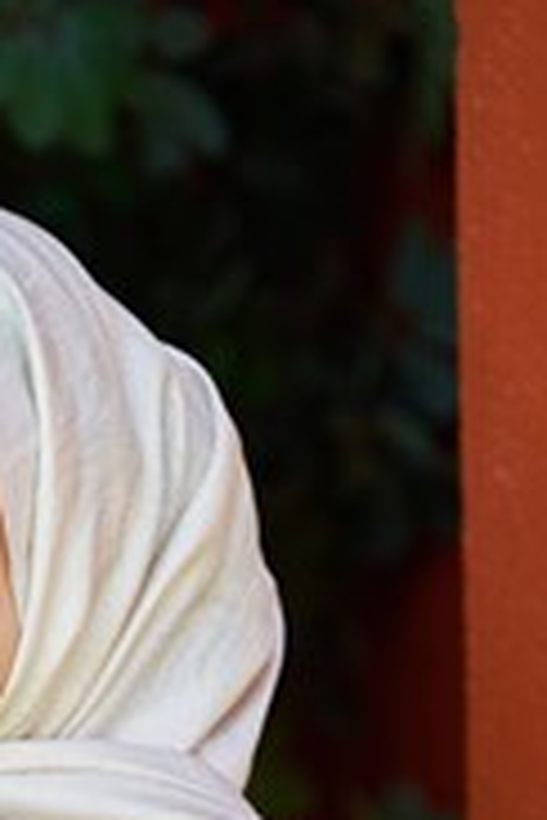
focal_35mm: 431
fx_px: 9822
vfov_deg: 4.8
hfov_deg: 3.2
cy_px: 990
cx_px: -31
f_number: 4
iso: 200
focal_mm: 170
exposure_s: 1/200
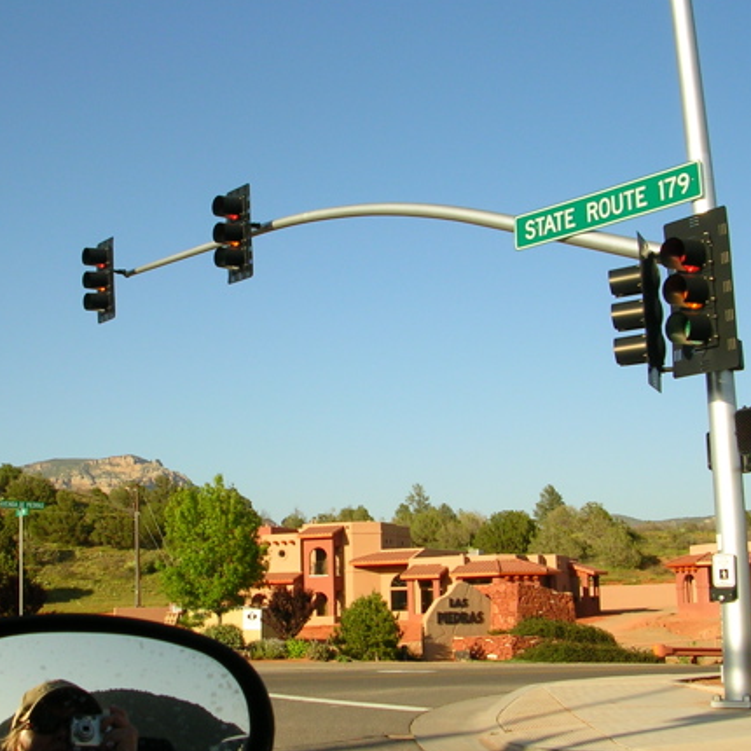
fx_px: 1227
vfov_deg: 34.0
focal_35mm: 50
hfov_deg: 34.0
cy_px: 367
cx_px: 344
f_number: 5.6
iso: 50
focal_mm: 5.8
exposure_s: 1/230
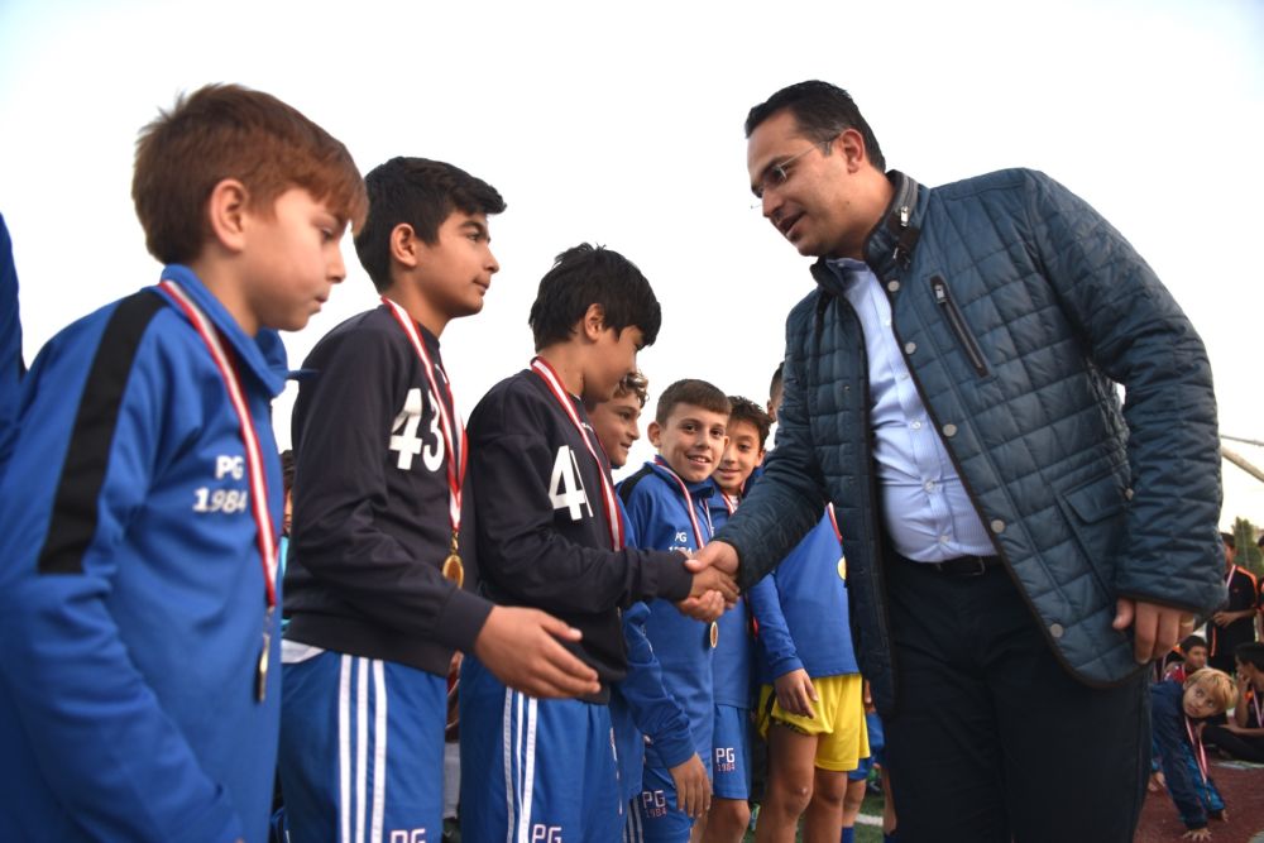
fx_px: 843
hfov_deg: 73.7
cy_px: 422
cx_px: 632
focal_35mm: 24
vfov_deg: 53.1
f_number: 2.8
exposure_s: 1/160
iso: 200
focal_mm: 24
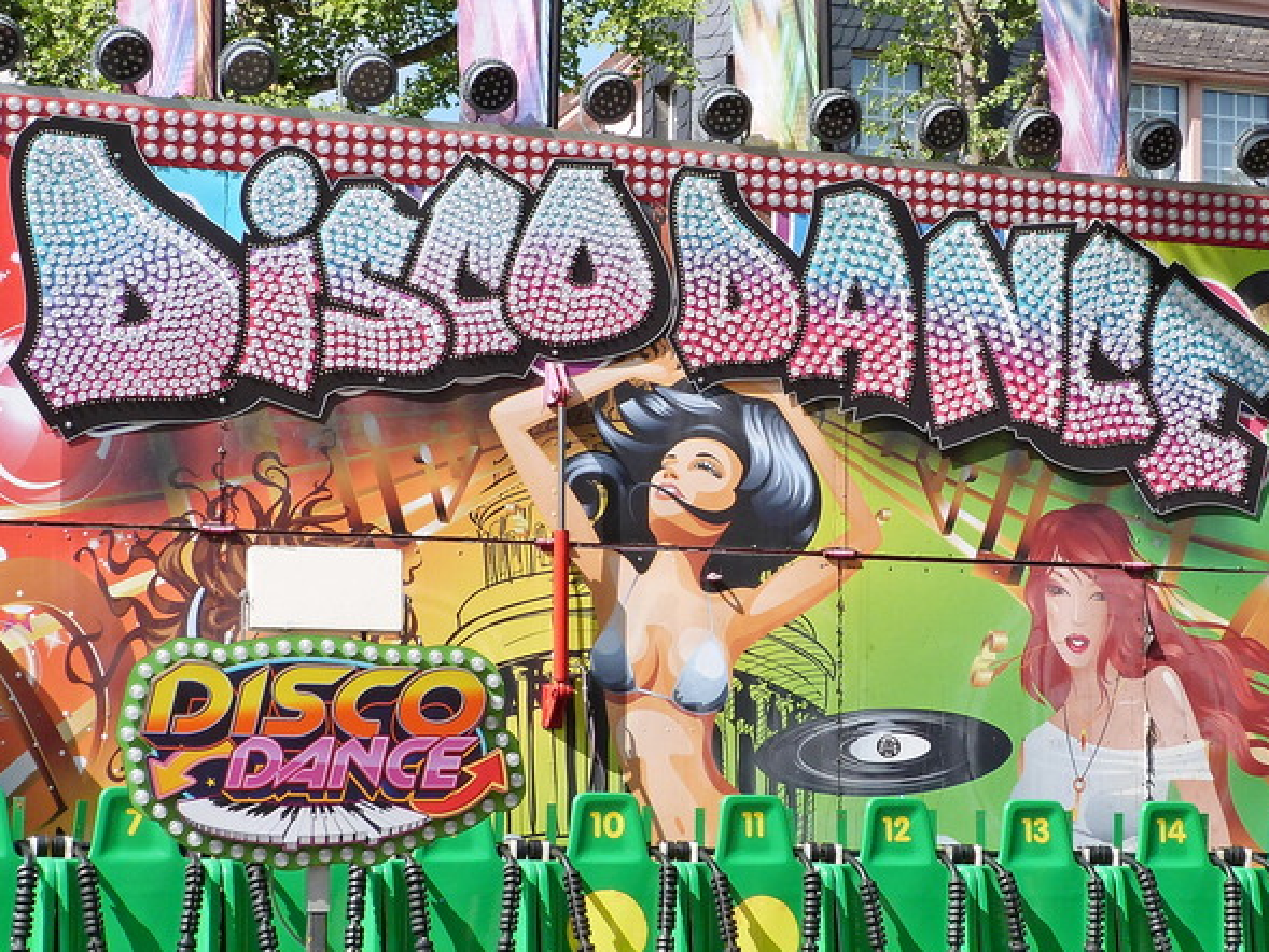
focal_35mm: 95
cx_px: 758
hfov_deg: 20.6
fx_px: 3483
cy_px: 508
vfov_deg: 15.6
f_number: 5.6
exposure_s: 1/250
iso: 100
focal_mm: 10
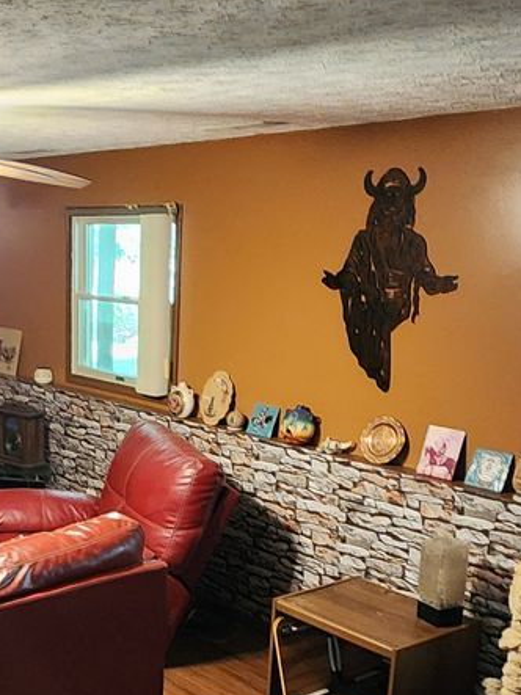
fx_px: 883
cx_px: 4
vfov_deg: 42.2
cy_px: 485
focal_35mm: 44
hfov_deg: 30.6
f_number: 2.2
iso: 640
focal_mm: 2.2
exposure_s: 1/24
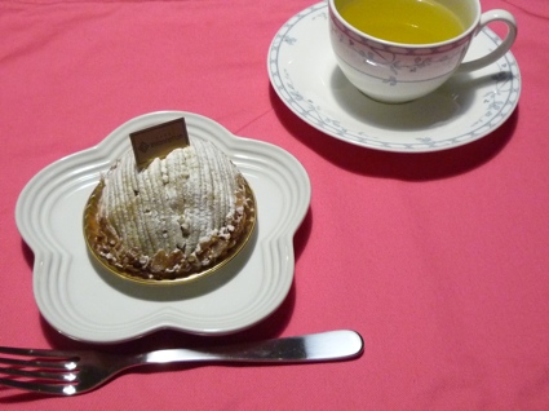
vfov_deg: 33.5
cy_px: 206
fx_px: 681
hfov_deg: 43.9
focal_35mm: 43
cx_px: 274
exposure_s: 1/15
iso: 400
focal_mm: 4.4
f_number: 2.8
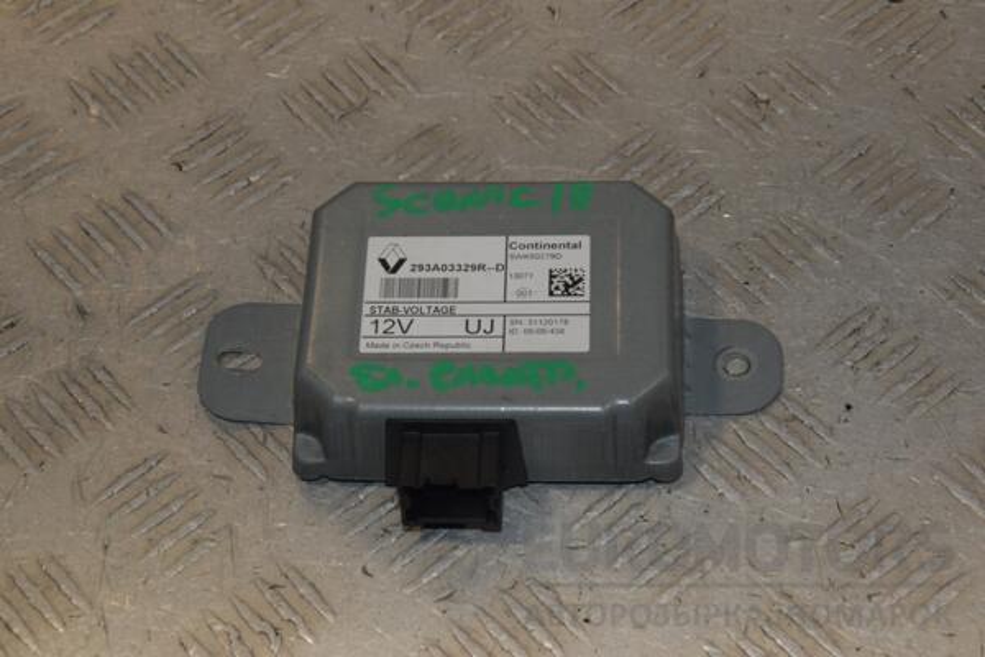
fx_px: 2544
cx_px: 492
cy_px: 328
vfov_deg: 14.7
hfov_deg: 21.9
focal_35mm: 93
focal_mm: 62
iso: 800
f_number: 10
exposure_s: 1/200
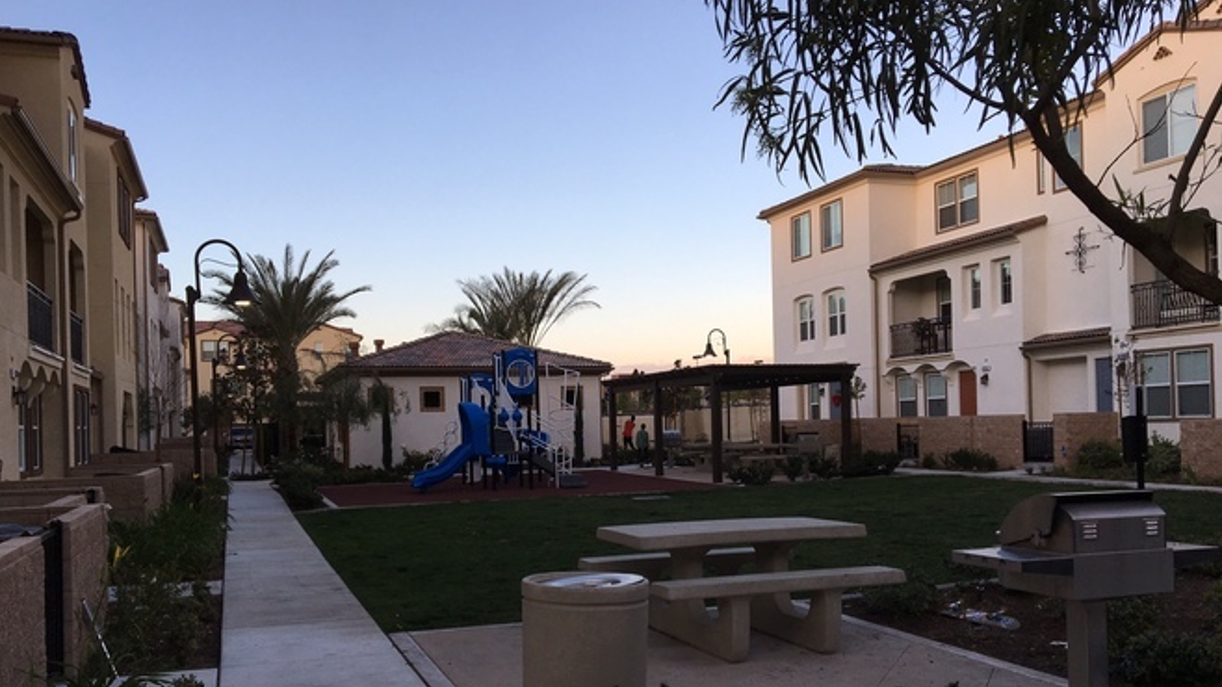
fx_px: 1037
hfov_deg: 61.0
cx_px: 604
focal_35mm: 32
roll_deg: +1.7
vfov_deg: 36.5
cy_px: 418
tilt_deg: +1.5
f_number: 2.2
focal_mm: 4.15
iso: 25
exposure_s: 1/229
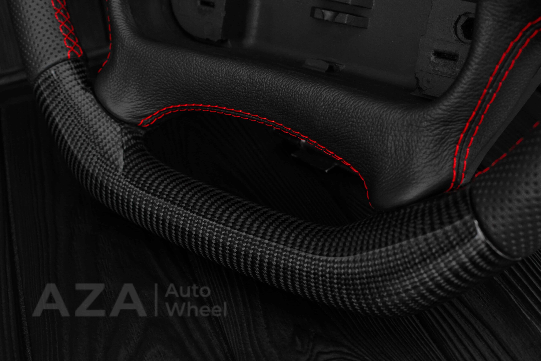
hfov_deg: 37.8
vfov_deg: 25.8
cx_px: 270
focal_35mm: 52
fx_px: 789
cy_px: 180
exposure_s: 1/125
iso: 500
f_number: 6.3
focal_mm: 35
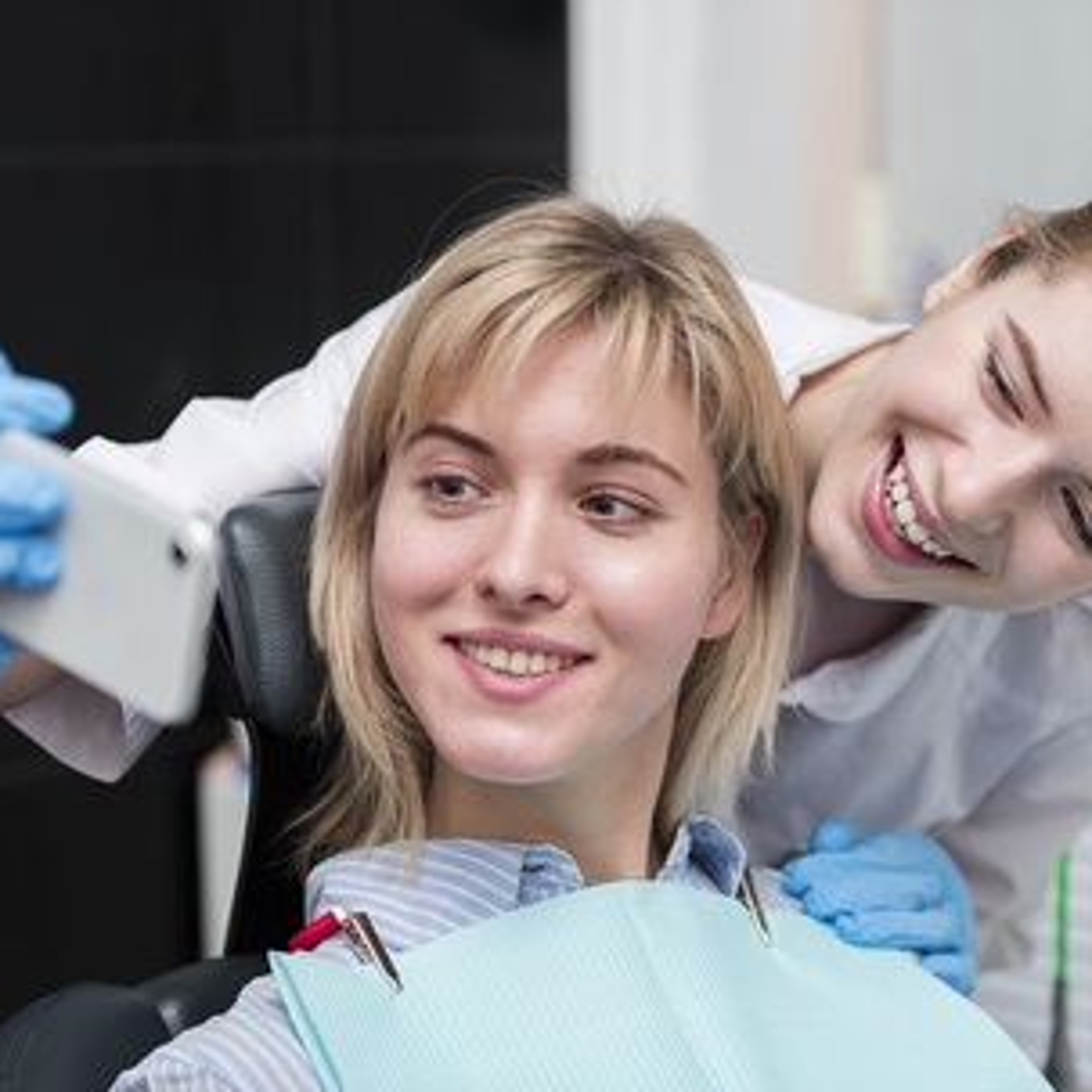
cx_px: 652
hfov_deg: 19.3
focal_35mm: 90
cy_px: 548
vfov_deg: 19.3
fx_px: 3212
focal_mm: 70
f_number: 2.8
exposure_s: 1/160
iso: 80
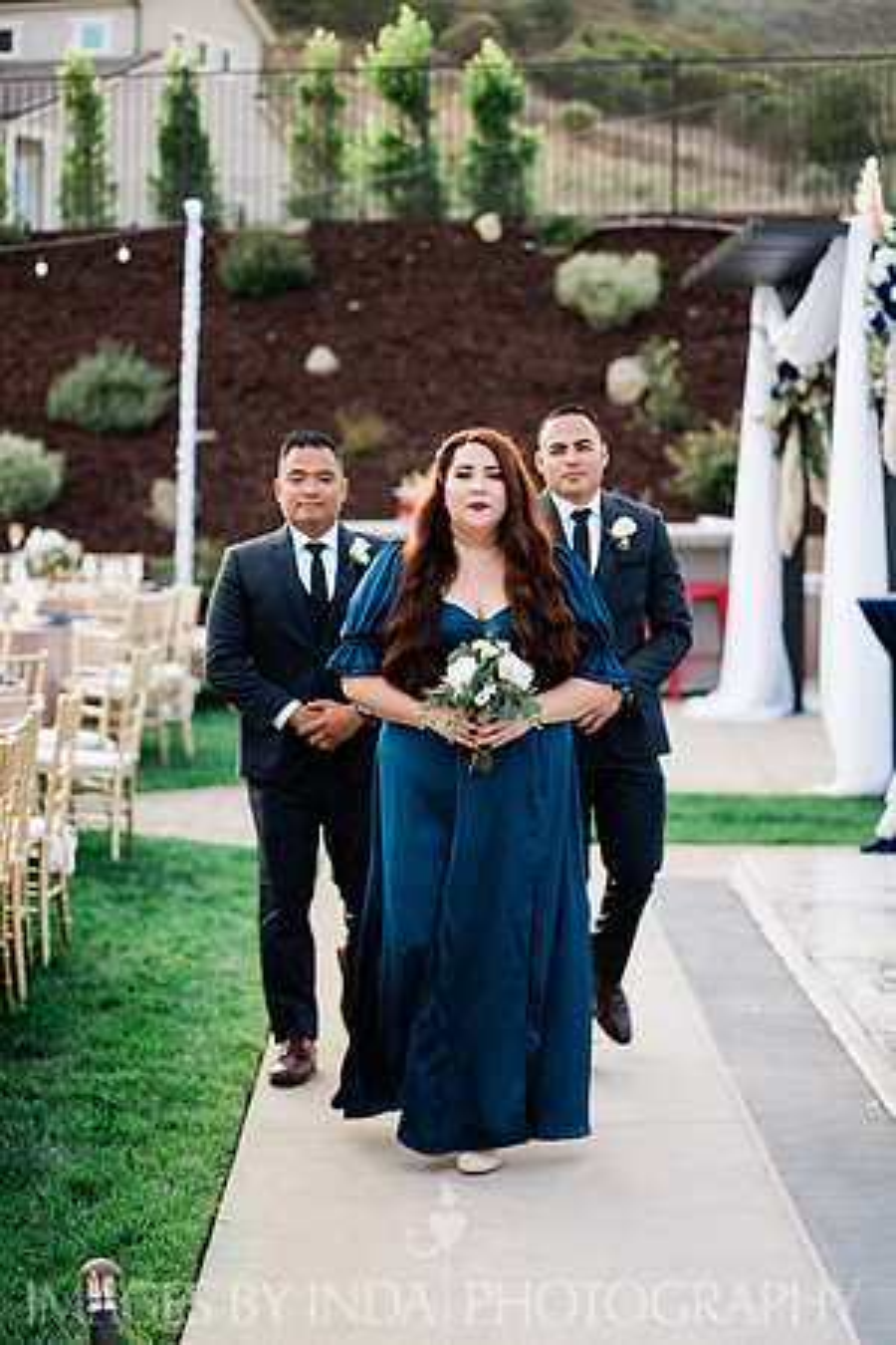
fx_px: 3173
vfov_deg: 23.9
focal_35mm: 85
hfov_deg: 16.1
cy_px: 672
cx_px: 448
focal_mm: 85
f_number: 2.2
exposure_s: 1/640
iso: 160
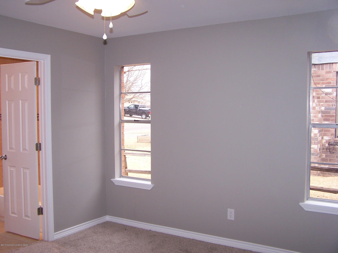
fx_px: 371
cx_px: 169
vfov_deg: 37.7
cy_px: 126
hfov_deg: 49.0
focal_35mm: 38
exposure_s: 1/60
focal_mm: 6.3
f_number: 2.8
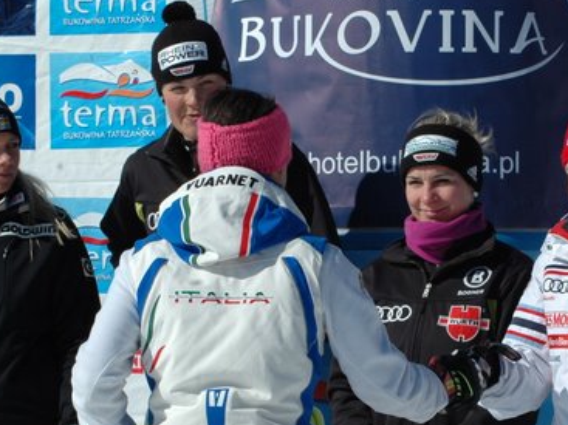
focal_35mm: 176
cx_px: 399
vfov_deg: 8.4
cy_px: 307
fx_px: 2887
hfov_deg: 11.2
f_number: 13
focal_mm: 70
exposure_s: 1/640
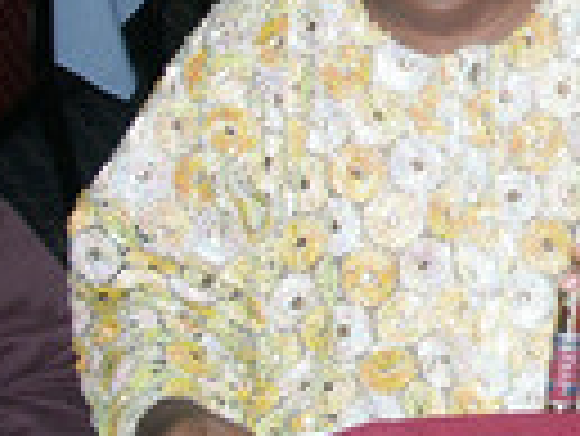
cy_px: 4
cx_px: 800
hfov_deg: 20.2
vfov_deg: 16.7
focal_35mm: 87
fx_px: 1459
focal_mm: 7.21
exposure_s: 1/90
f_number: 2.8
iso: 200
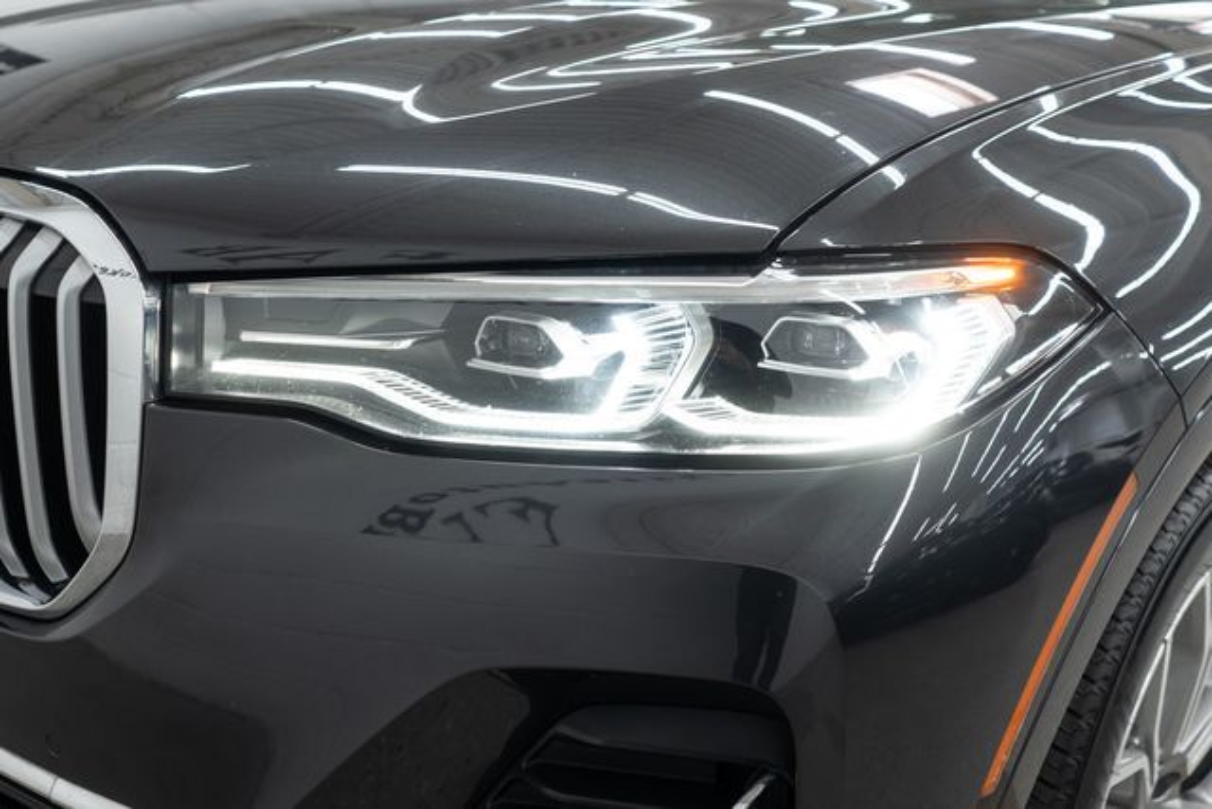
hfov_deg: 46.4
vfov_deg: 31.9
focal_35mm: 42
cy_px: 404
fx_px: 1414
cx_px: 606
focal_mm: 28
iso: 200
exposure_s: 1/40
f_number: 3.2
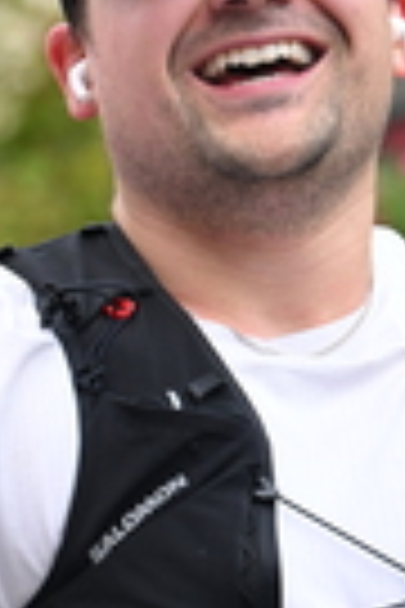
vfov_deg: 7.2
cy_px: 509
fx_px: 4826
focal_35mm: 286
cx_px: 398
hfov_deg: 4.8
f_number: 2.8
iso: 1000
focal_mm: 70
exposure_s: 1/2000
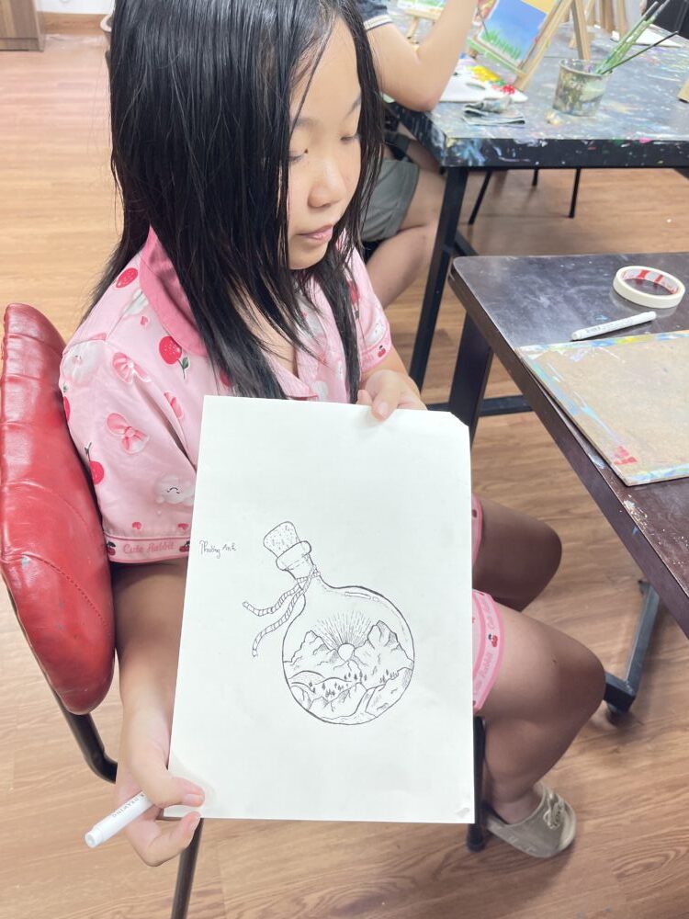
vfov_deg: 69.4
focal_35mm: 25
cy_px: 460
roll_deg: -6.3
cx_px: 344
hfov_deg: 54.9
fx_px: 663
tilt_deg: -42.5
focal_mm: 5.1
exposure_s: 1/100
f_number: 1.6
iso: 80
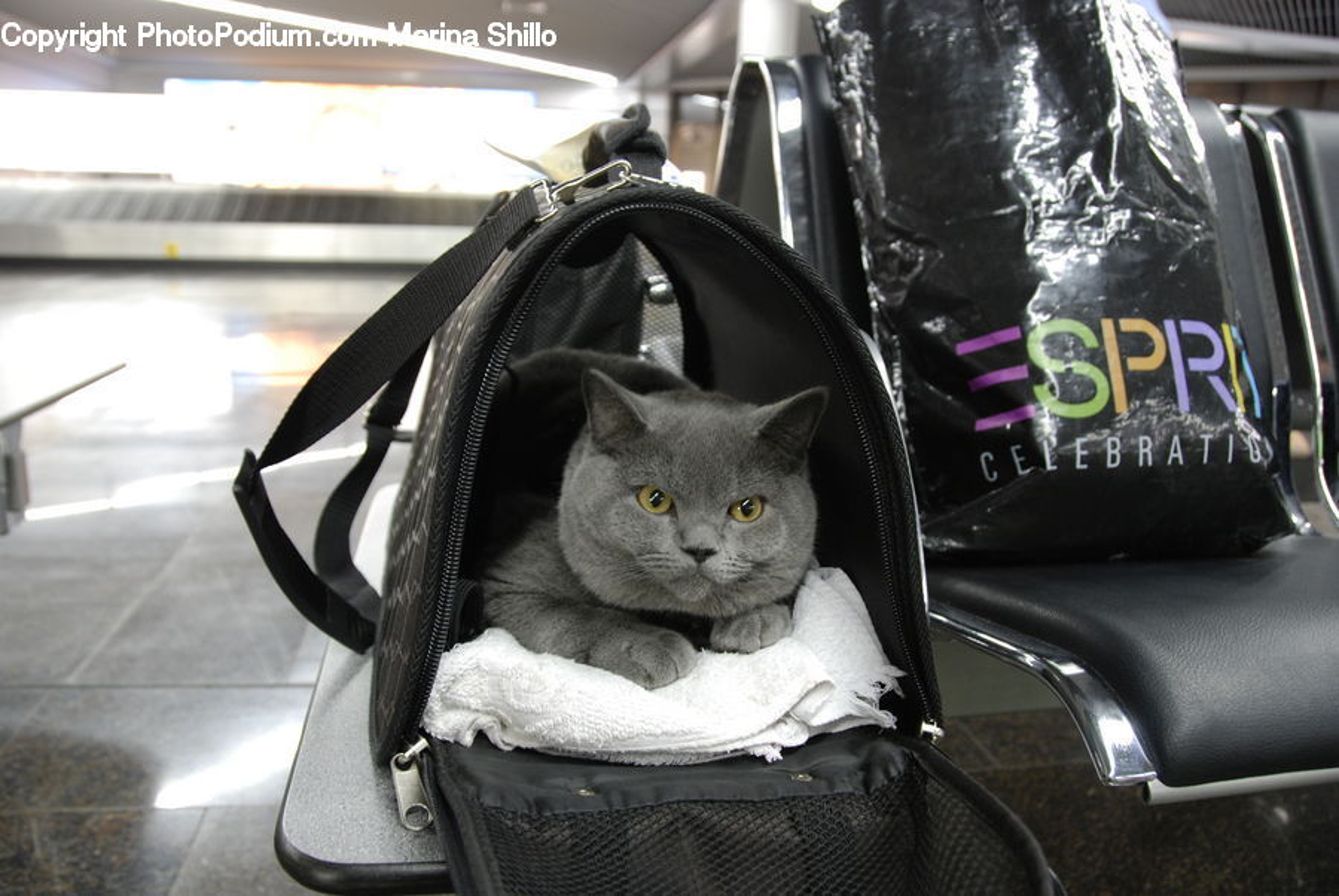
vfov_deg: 48.0
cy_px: 448
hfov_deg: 67.3
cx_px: 670
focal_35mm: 27
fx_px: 1005
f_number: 4.5
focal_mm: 18
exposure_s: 1/6
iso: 400
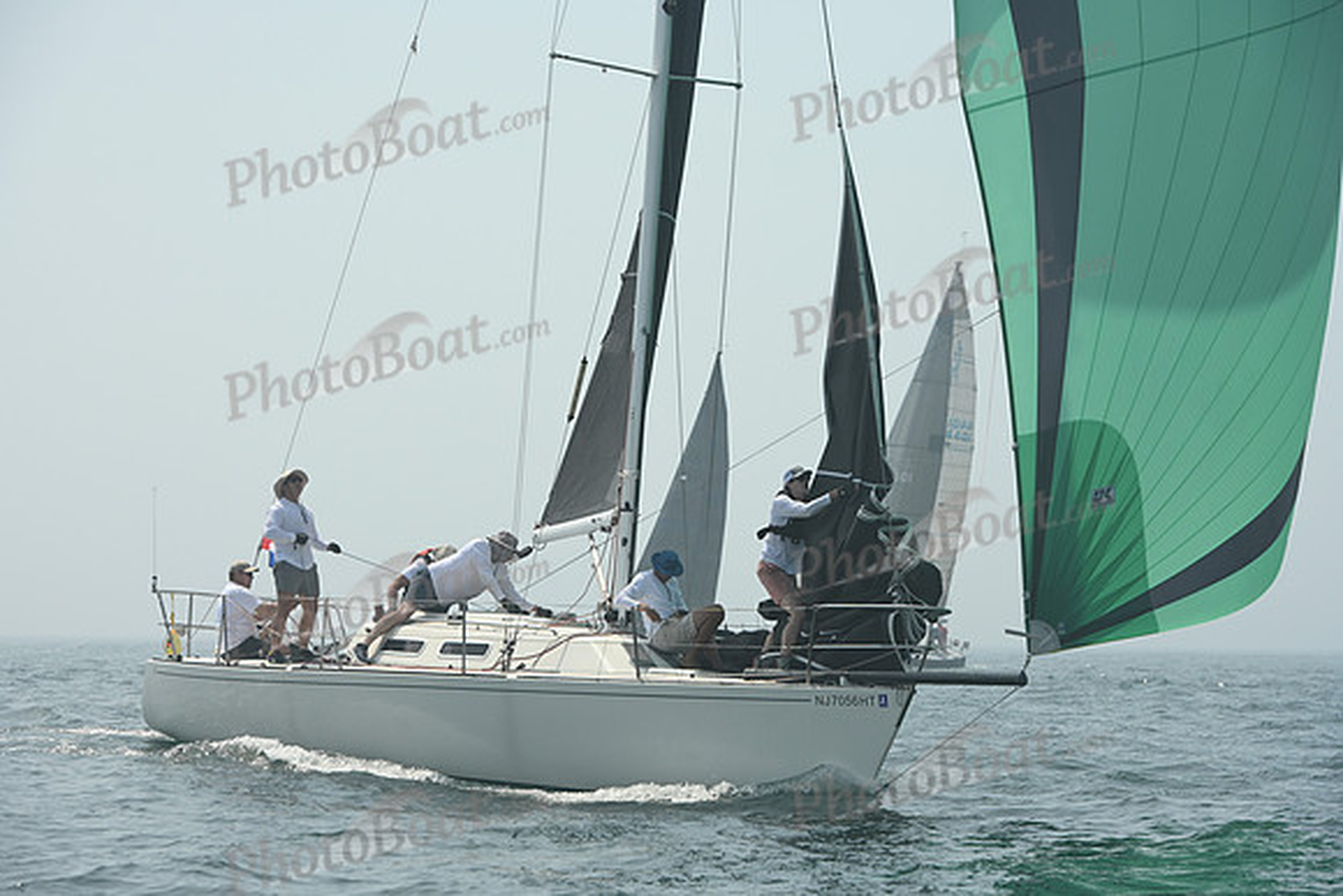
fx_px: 5410
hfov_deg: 14.2
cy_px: 448
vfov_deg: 9.5
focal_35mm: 145
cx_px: 672
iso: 320
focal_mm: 145
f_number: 9
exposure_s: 1/1250
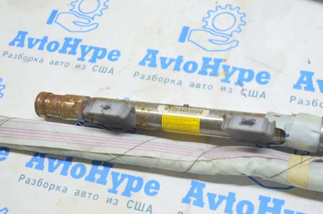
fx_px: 484
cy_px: 107
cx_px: 162
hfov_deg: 36.9
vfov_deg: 25.0
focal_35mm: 54
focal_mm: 36
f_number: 5.6
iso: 400
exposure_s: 1/15
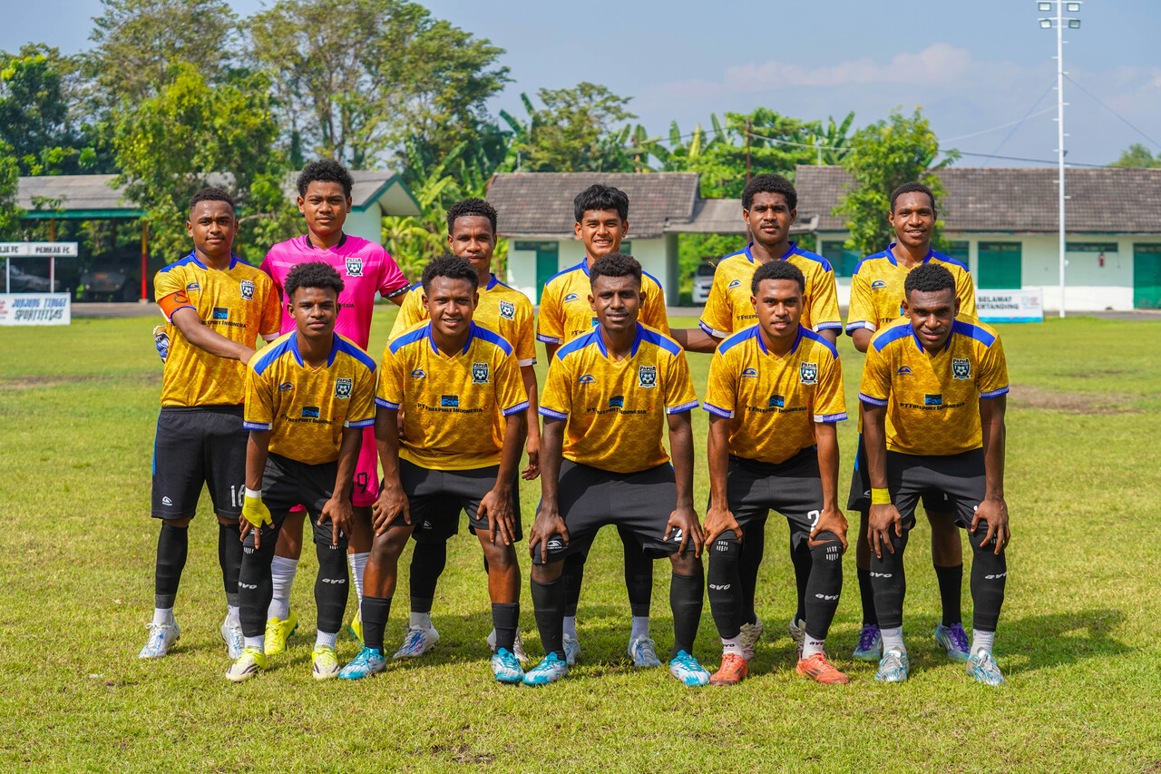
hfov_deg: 28.8
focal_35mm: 70
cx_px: 580
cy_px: 387
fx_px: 2257
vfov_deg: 19.5
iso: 400
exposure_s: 1/1600
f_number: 4.5
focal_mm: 70
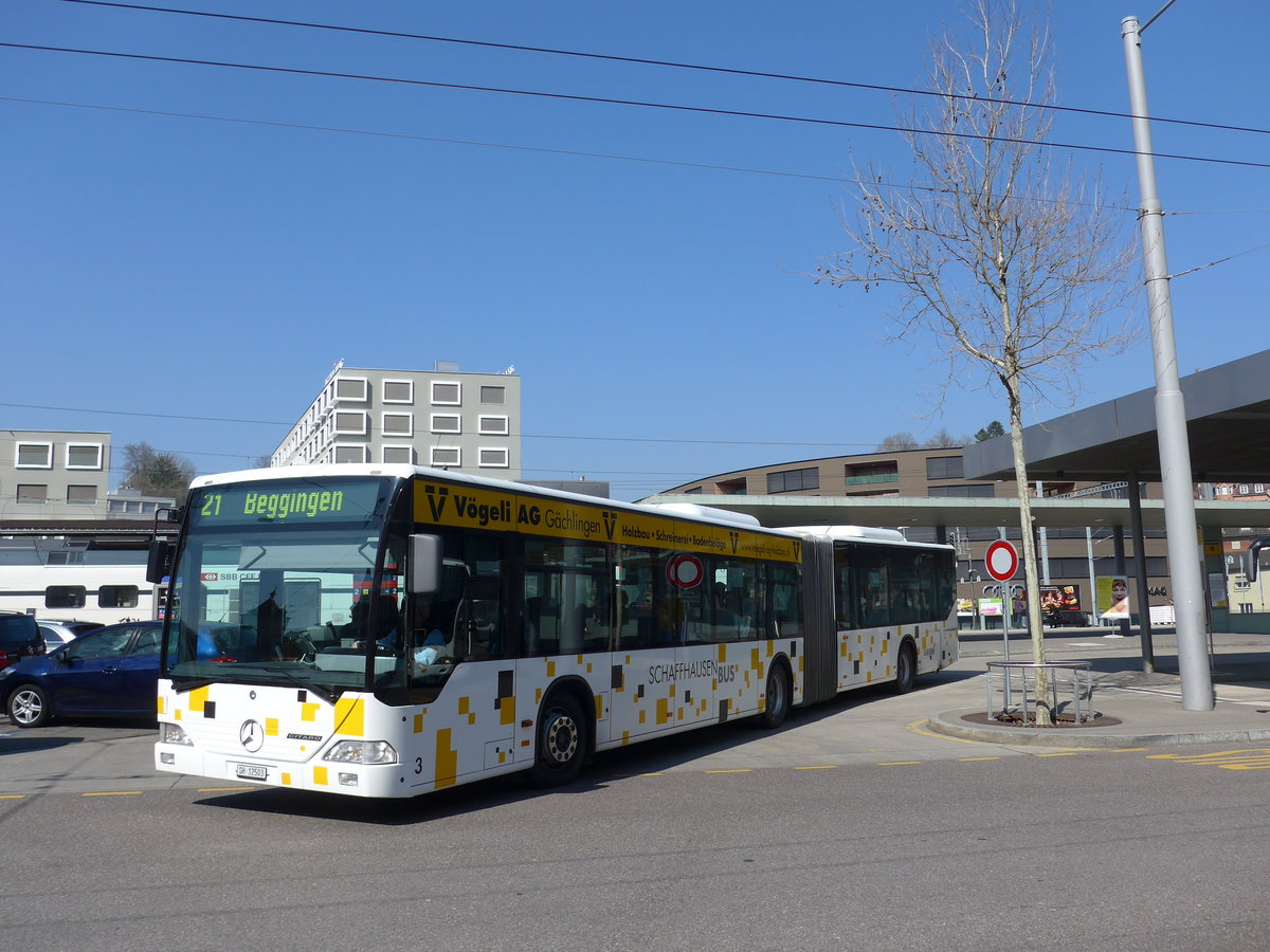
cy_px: 476
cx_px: 635
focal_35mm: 29
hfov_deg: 61.7
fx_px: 1064
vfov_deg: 48.2
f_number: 2.8
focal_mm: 6
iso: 80
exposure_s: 1/2000
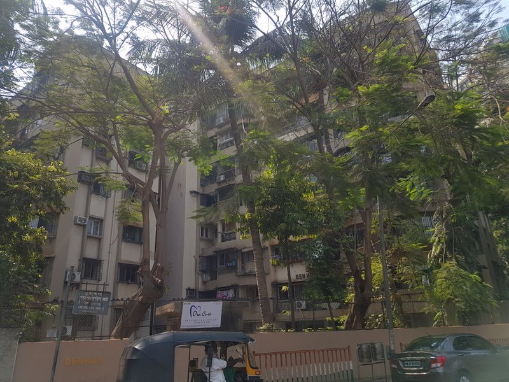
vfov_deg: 53.1
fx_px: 382
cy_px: 191
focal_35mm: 26
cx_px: 254
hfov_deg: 67.3
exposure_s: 1/1164
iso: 40
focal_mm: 4.2
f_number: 1.7
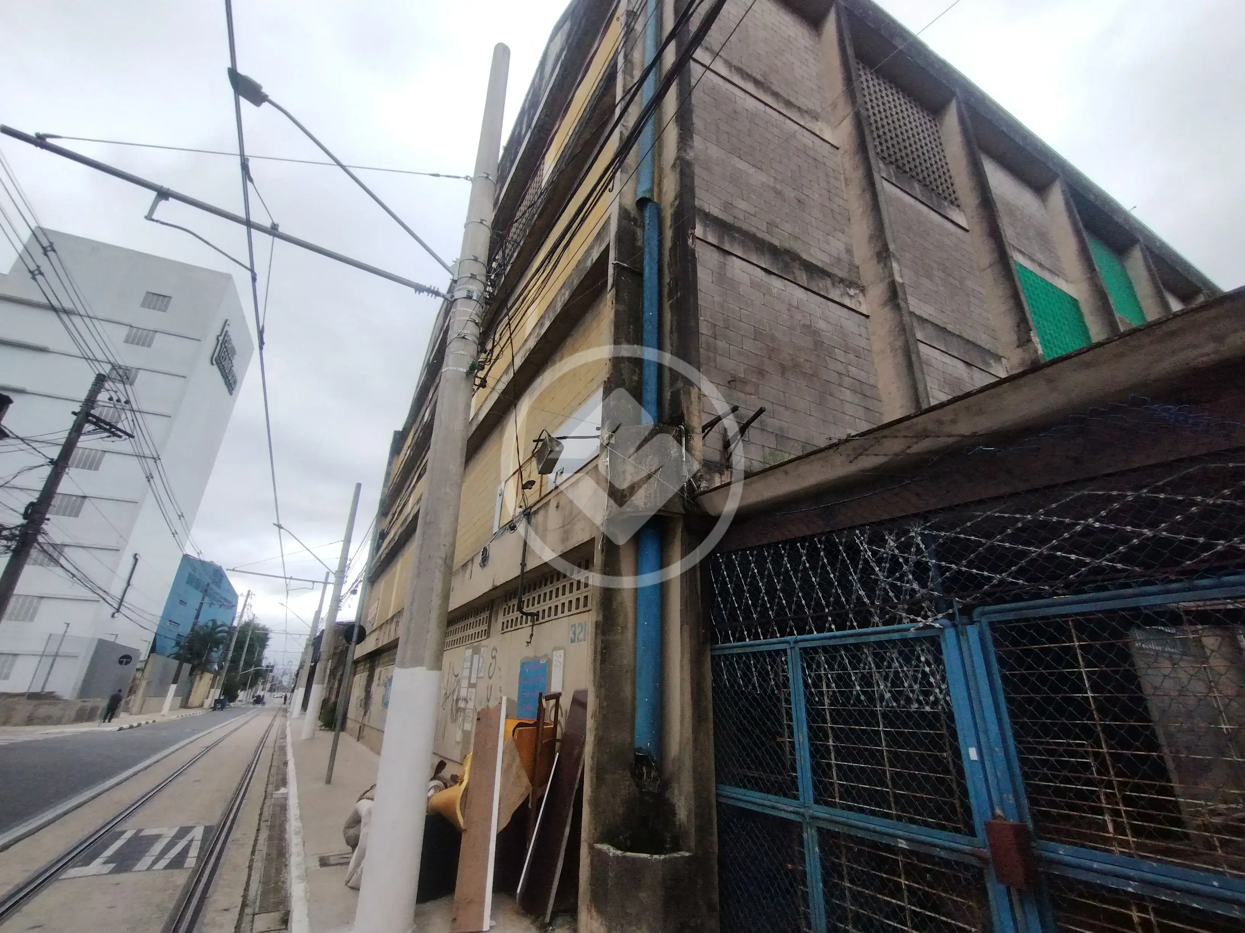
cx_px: 622
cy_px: 466
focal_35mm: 16
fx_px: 575
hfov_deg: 94.5
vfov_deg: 78.1
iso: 100
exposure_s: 1/260
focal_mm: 1.66
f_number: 2.2
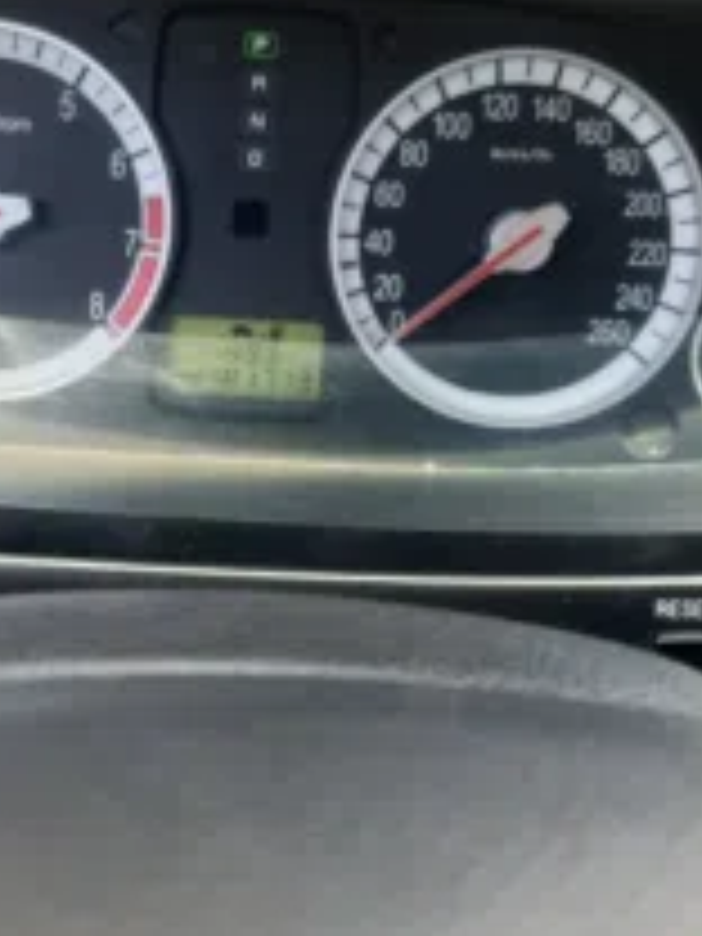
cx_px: 243
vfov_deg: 38.0
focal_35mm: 50
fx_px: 1352
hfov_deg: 28.9
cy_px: 351
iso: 50
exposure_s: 1/129
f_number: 1.6
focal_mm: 5.1
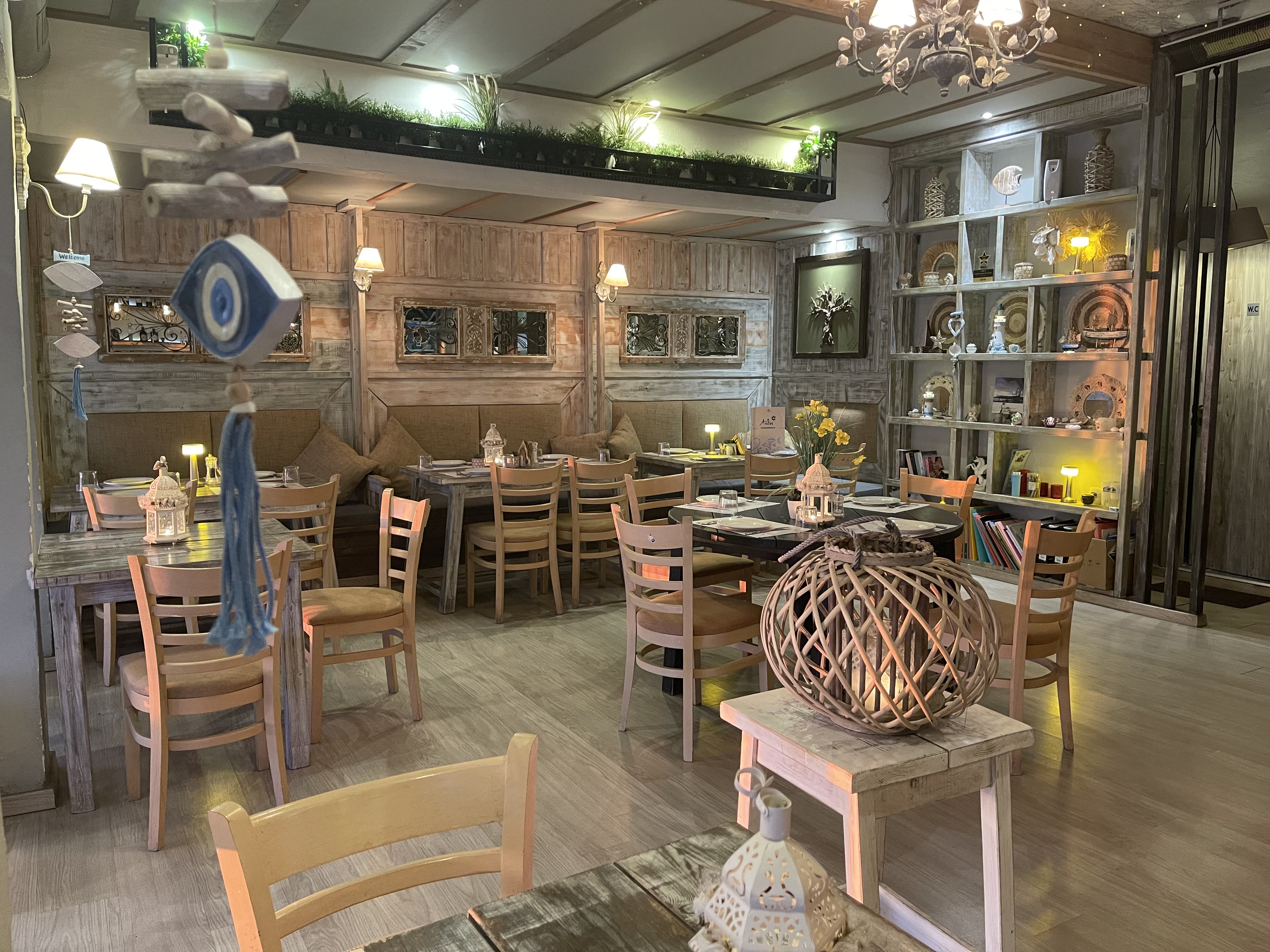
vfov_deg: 54.9
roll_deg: +0.1
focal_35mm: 25
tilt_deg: -6.5
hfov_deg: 69.4
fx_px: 917
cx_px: 635
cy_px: 476
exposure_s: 1/50
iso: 400
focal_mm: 5.1
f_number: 1.6
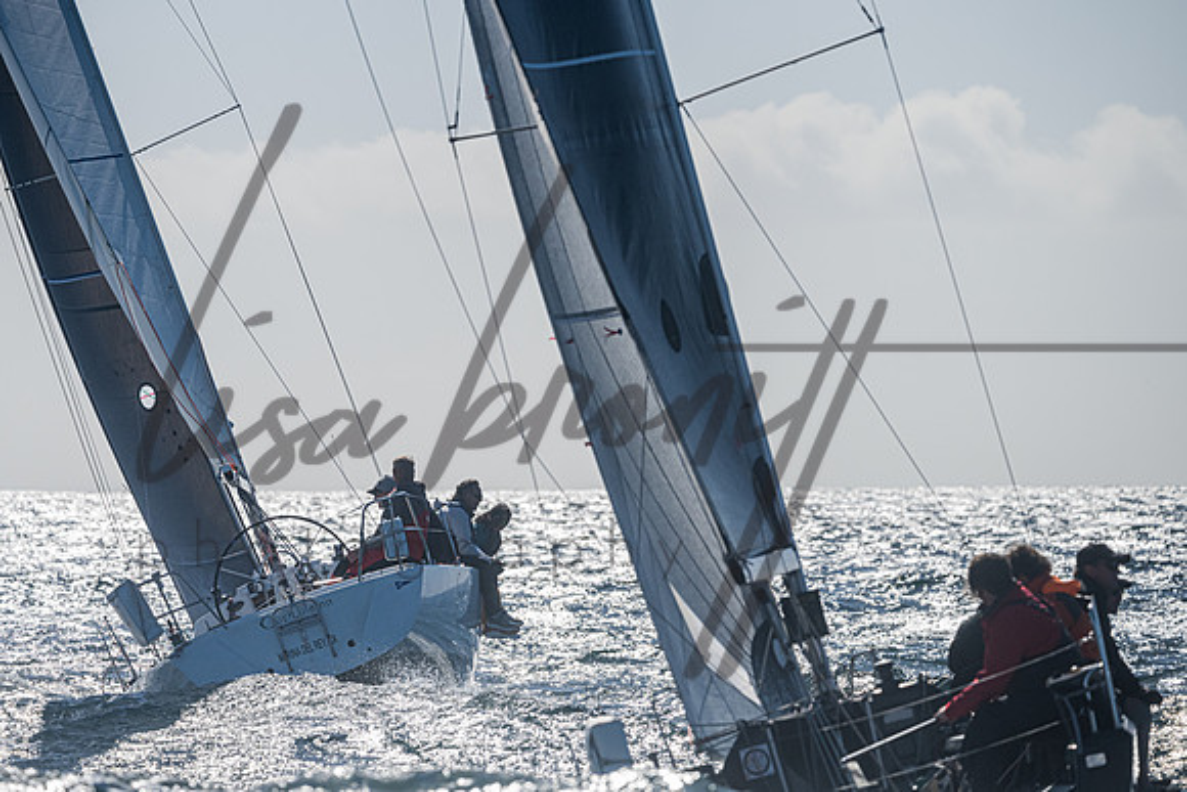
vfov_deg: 4.4
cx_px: 528
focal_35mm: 310
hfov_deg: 6.7
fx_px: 10211
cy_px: 328
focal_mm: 260
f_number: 6.3
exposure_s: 1/5000
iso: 400
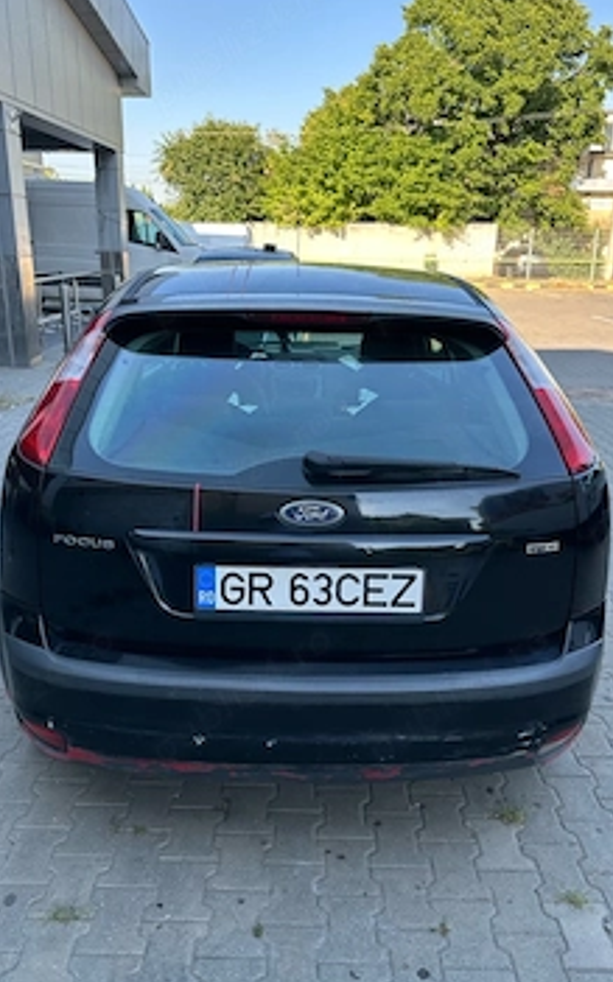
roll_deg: -0.4
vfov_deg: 64.6
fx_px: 776
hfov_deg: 43.1
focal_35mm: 29
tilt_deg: -19.0
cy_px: 512
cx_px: 297
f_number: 1.78
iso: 80
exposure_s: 1/567
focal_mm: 6.86
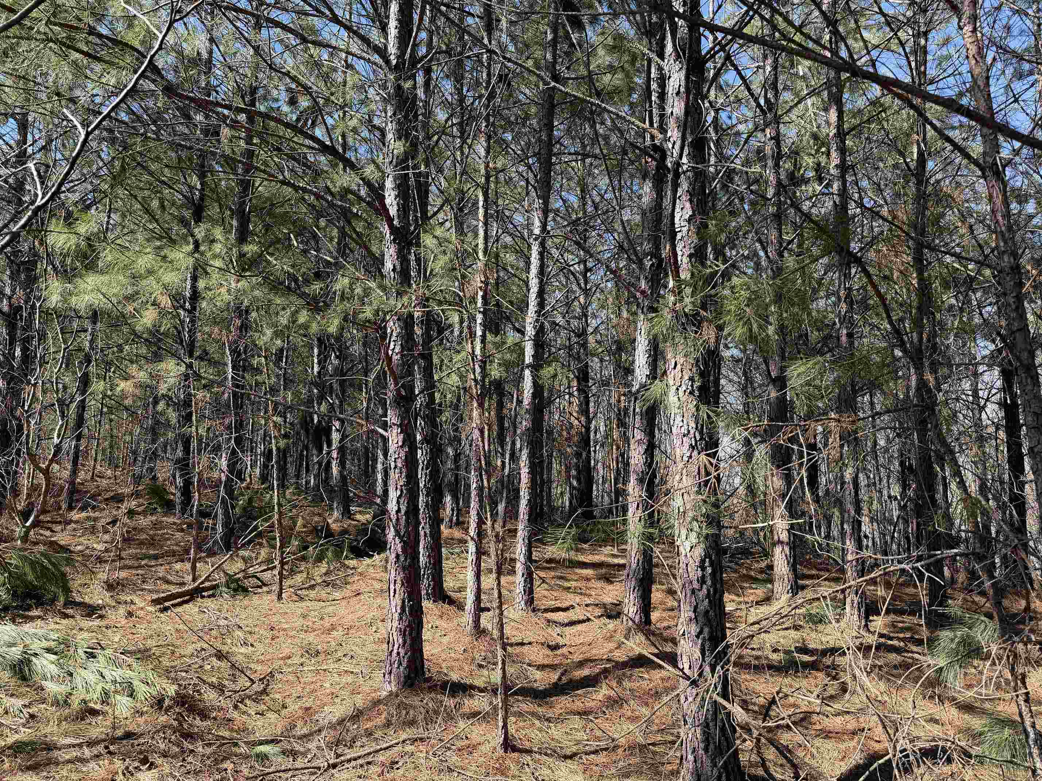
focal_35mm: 24
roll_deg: +0.5
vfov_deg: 56.8
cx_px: 521
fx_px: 722
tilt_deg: +8.5
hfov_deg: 71.6
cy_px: 390
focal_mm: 6.76
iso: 80
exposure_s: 1/1091
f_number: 1.78
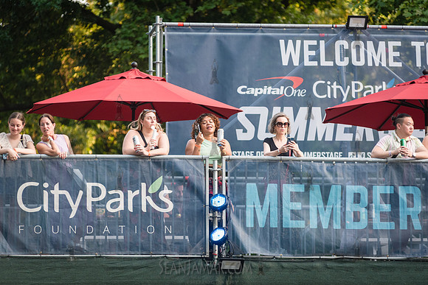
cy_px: 142
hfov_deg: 10.2
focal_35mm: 201
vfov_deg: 6.8
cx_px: 214
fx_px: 2387
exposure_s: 1/400
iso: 1000
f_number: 4
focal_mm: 200
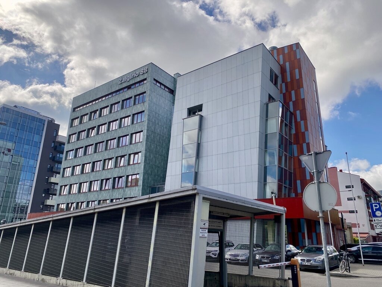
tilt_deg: +18.3
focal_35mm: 26
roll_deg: -1.6
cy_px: 144
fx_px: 287
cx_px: 191
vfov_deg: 53.1
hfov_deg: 67.3
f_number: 1.8
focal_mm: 4.25
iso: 32
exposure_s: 1/3610
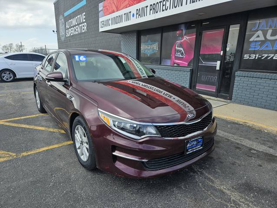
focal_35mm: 23
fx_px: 184
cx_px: 138
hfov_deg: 73.9
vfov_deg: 58.9
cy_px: 104
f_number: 1.8
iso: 25
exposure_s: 1/914
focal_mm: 5.4
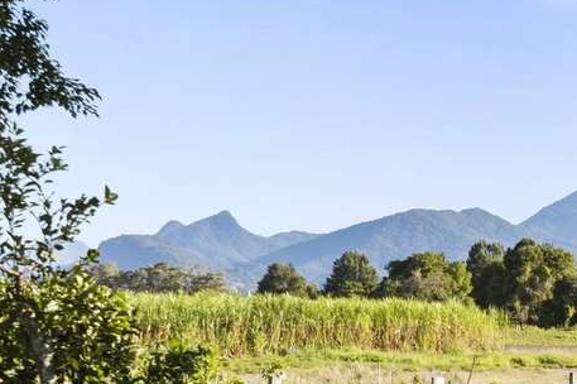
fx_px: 2290
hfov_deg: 13.4
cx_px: 907
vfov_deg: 9.5
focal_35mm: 143
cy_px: 418
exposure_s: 1/80
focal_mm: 34
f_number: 10
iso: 250
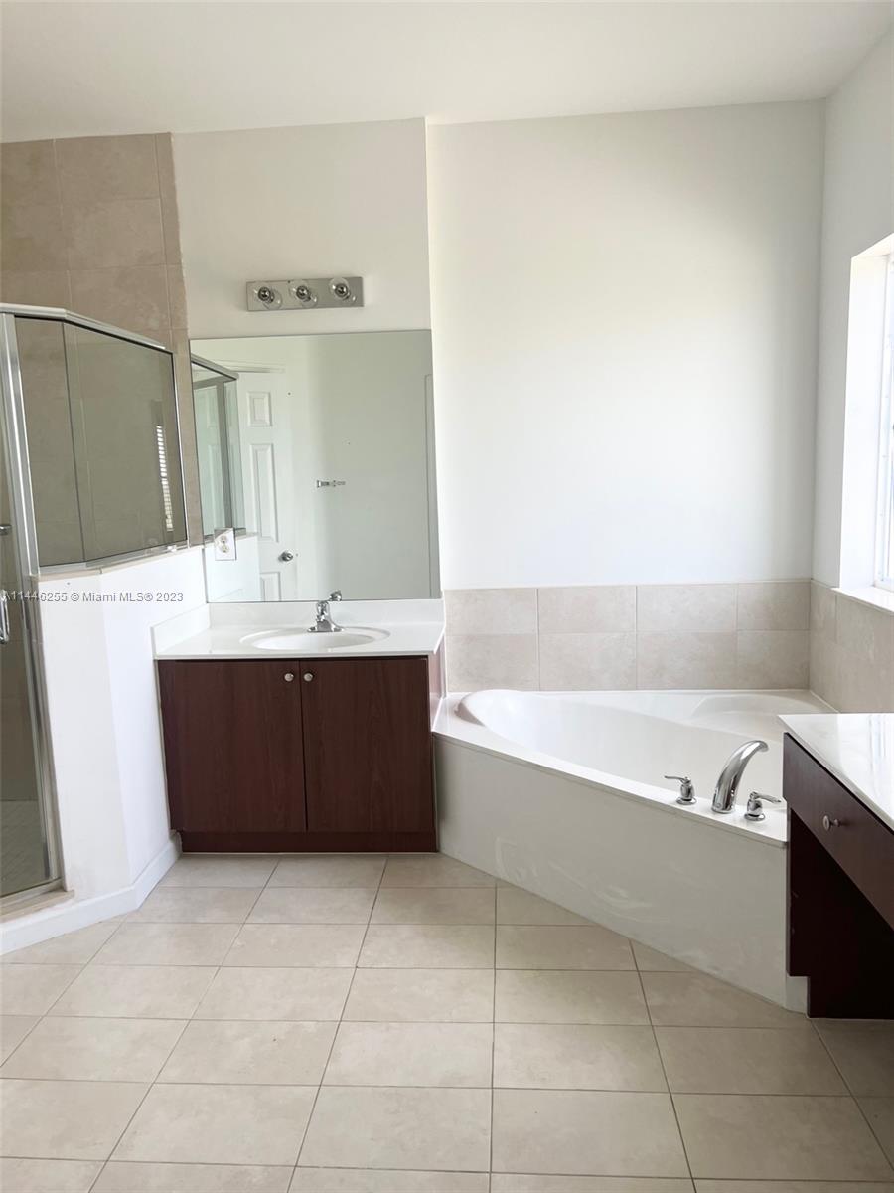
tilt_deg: -10.1
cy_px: 596
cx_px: 447
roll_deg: +0.1
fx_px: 895
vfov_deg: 67.3
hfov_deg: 53.1
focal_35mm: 26
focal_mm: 5.7
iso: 50
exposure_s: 1/121
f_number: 1.5
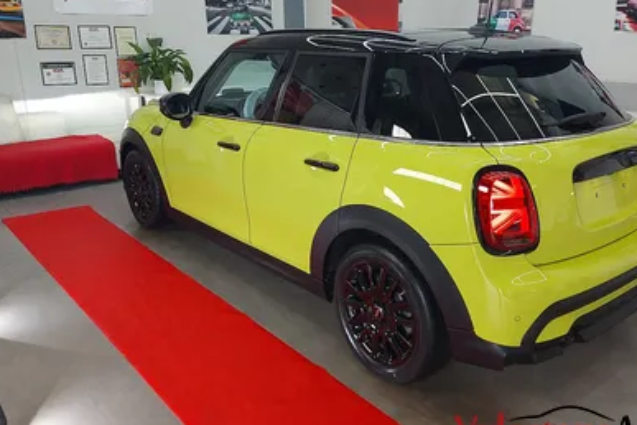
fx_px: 548
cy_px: 191
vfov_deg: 42.3
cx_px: 365
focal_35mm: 31
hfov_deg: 60.0
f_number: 1.8
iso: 40
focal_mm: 5.23
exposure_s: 1/50
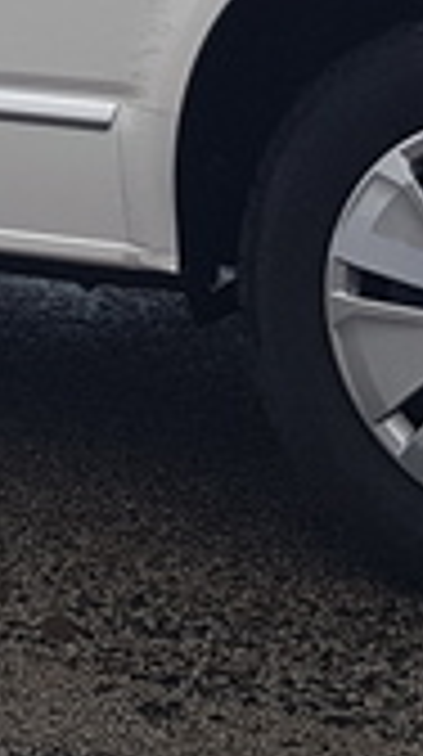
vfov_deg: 14.4
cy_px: -526
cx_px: -81
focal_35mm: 135
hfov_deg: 8.8
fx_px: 2703
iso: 40
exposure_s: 1/373
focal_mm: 4.2
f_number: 1.7
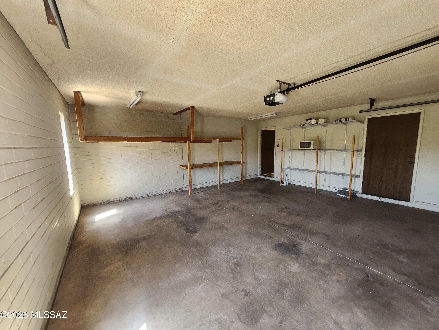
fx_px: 165
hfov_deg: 106.2
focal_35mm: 13
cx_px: 220
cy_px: 165
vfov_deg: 89.9
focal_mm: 1.74
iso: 160
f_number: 2.2
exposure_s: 1/60
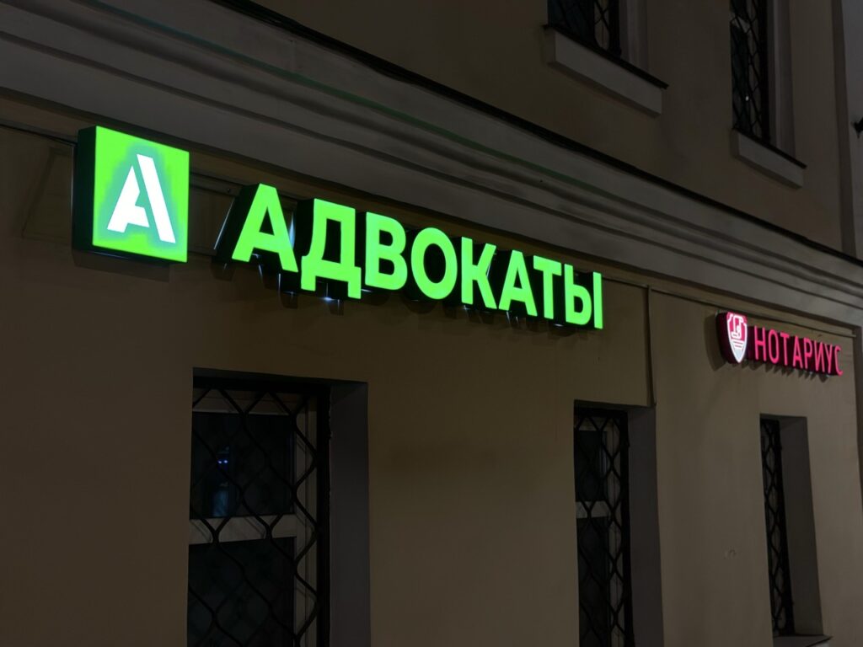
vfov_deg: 30.3
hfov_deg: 39.7
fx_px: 1197
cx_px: 432
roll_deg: +0.2
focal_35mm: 48
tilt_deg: +7.3
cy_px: 324
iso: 160
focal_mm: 6.86
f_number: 1.78
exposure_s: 1/50
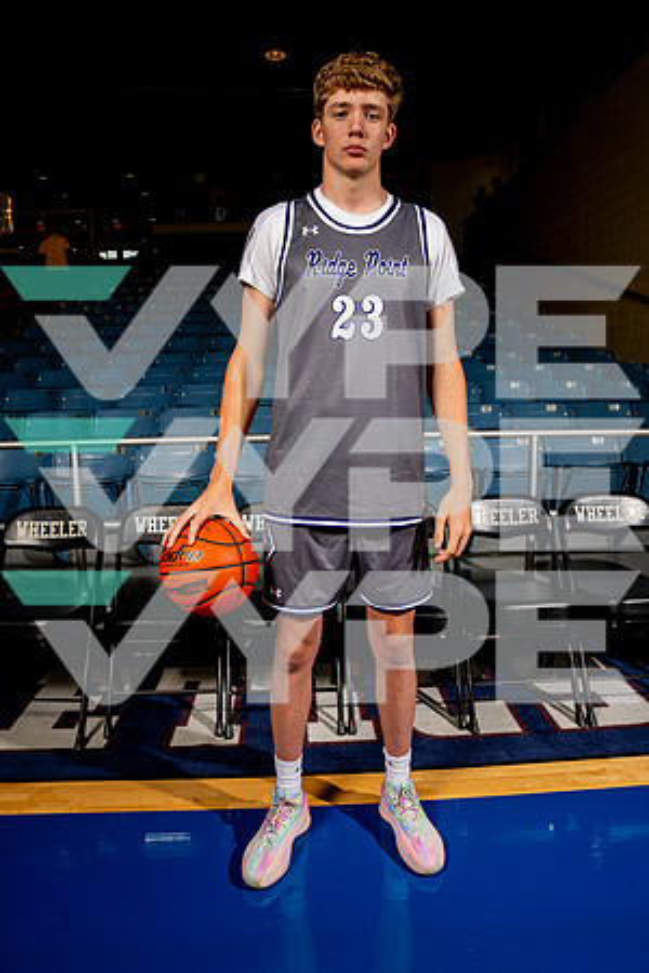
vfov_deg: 73.7
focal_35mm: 24
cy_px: 486
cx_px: 324
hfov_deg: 53.1
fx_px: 649
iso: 250
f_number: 7.1
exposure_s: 1/125
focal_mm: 24
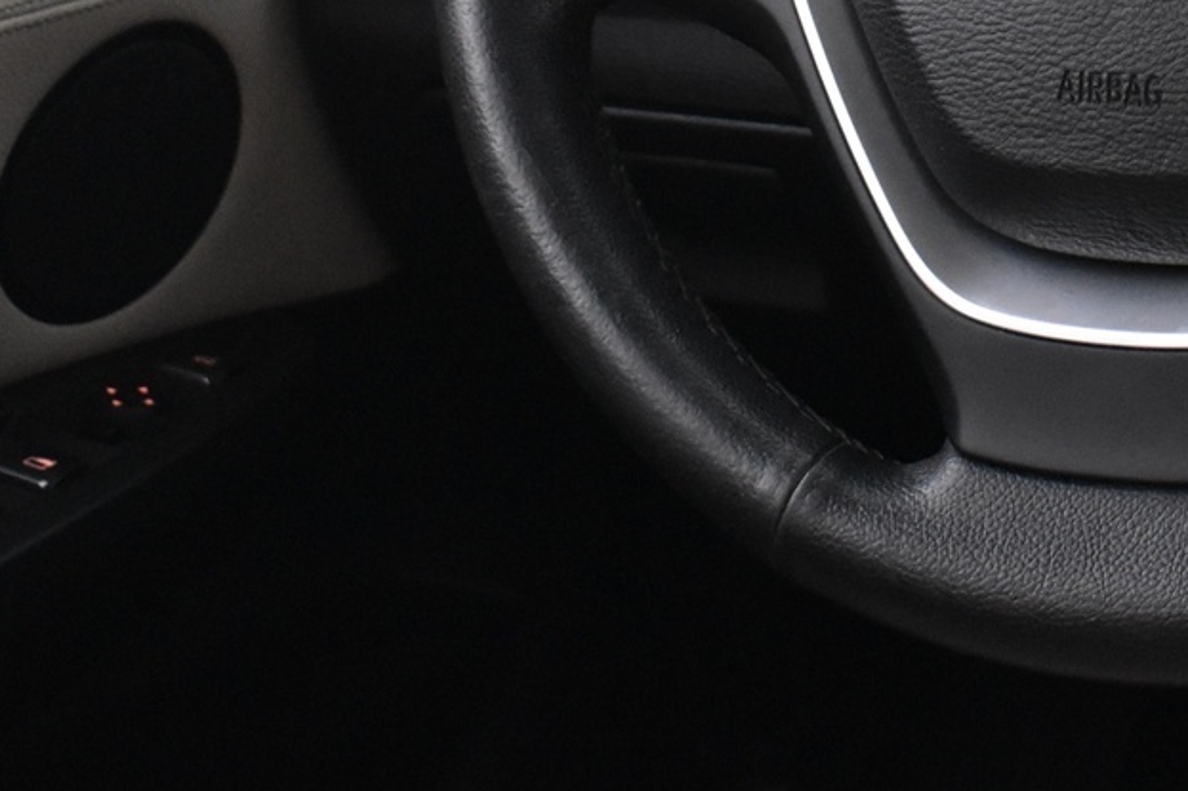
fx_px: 3474
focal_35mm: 105
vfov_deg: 12.7
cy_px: -168
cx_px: 1119
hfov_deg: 19.0
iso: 3200
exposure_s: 1/25
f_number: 4
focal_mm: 27
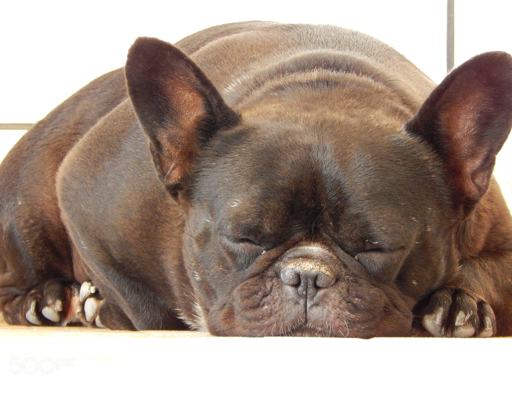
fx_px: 5547
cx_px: 263
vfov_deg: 4.2
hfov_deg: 5.3
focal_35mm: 366
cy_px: 205
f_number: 5.7
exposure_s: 1/25
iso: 800
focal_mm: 62.2
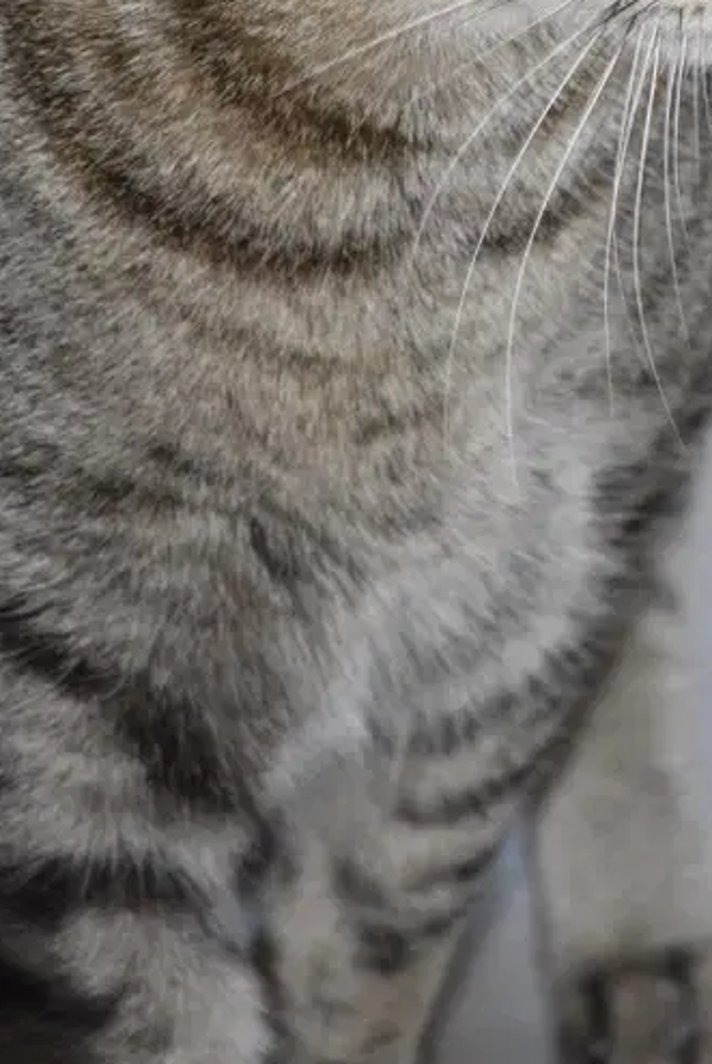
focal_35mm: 625
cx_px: 575
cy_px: -49
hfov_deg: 2.2
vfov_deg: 3.3
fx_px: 18501
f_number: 5.6
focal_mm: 190
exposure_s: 1/60
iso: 1800
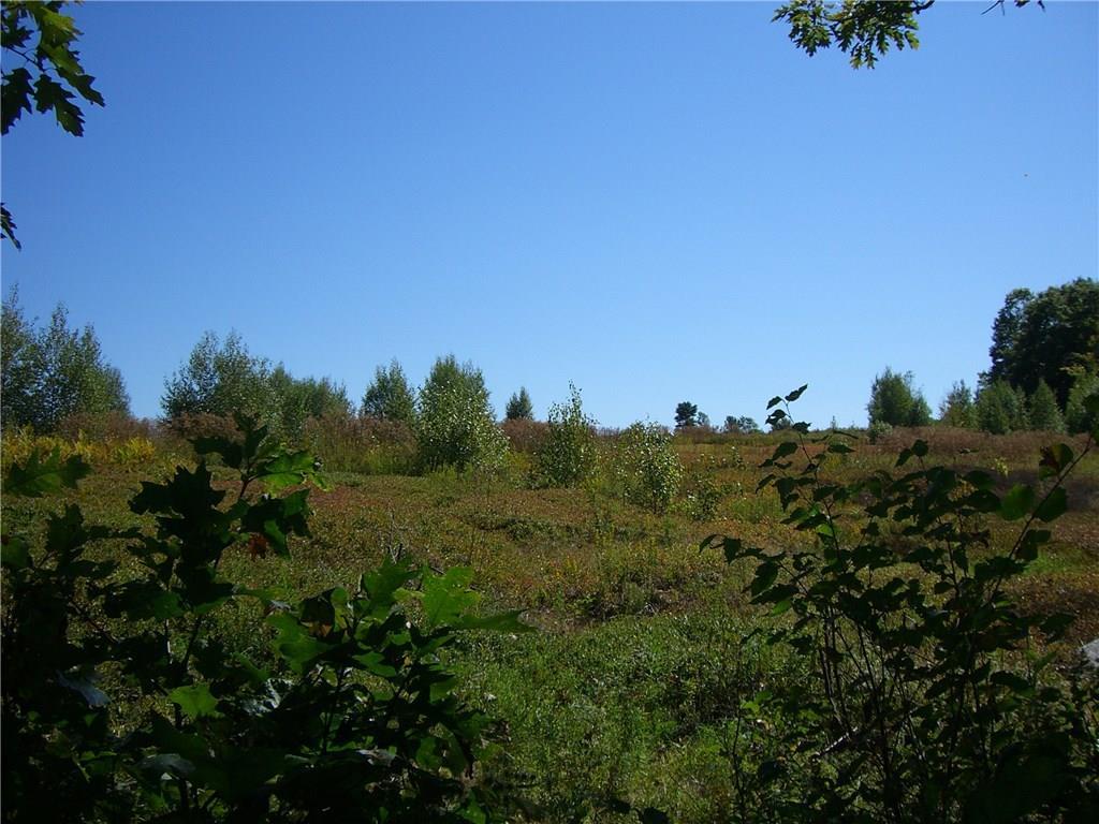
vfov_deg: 37.7
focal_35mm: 38
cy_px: 412
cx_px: 550
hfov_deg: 49.0
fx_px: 1206
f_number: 4.3
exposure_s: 1/1000
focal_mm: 6.2
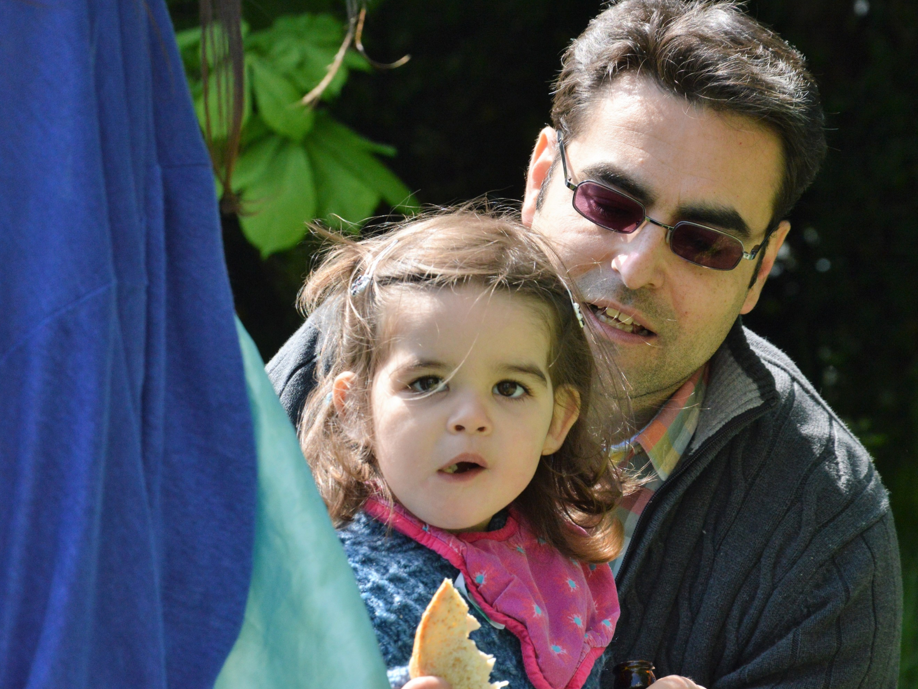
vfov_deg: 8.7
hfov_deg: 11.5
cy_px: 344
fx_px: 4549
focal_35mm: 172
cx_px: 488
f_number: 9
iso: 800
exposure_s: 1/800
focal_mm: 105
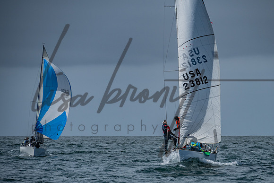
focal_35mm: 254
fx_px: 1930
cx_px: 171
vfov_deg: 5.4
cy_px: 113
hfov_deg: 8.1
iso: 200
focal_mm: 200
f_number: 6.3
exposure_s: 1/4000
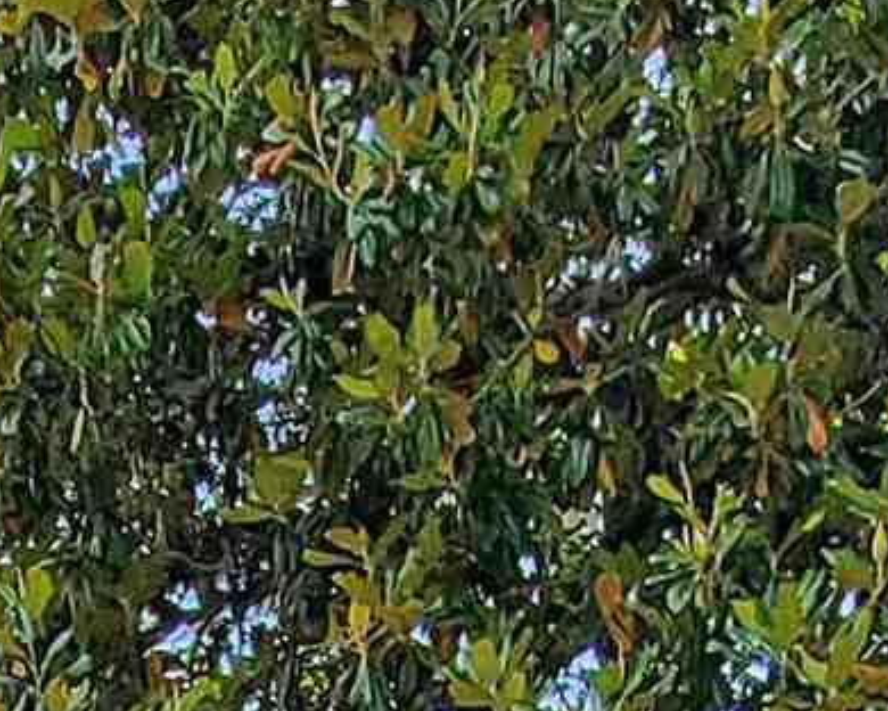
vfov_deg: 10.8
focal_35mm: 100
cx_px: -105
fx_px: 2628
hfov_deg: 18.4
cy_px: 2101
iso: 50
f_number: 2.2
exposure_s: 1/754
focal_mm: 1.8
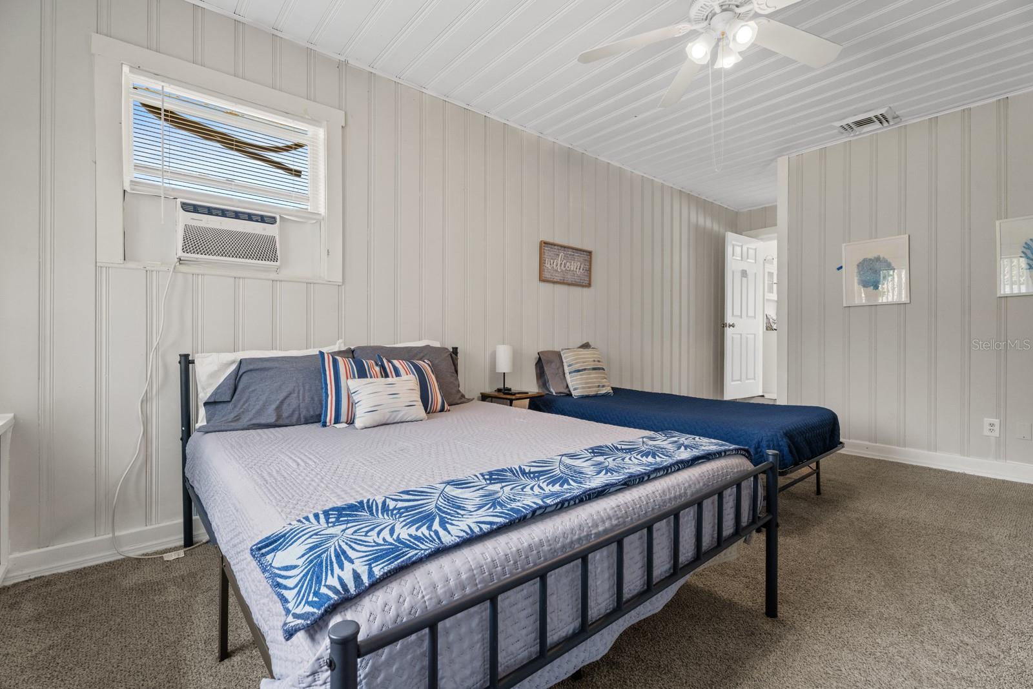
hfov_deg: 96.7
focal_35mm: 16
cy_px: 344
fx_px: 459
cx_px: 516
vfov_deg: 73.8
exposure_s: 1/3
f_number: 9
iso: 800
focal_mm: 16
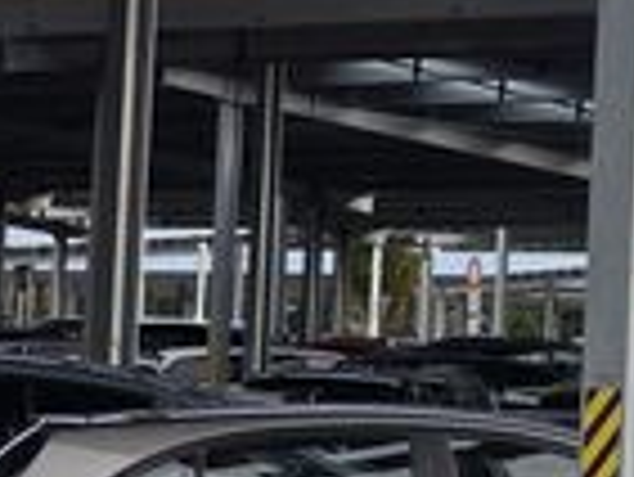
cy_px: 153
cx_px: 989
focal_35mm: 268
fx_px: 4913
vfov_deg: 5.6
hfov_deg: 7.2
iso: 50
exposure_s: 1/1129
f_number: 2.4
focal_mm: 7.9
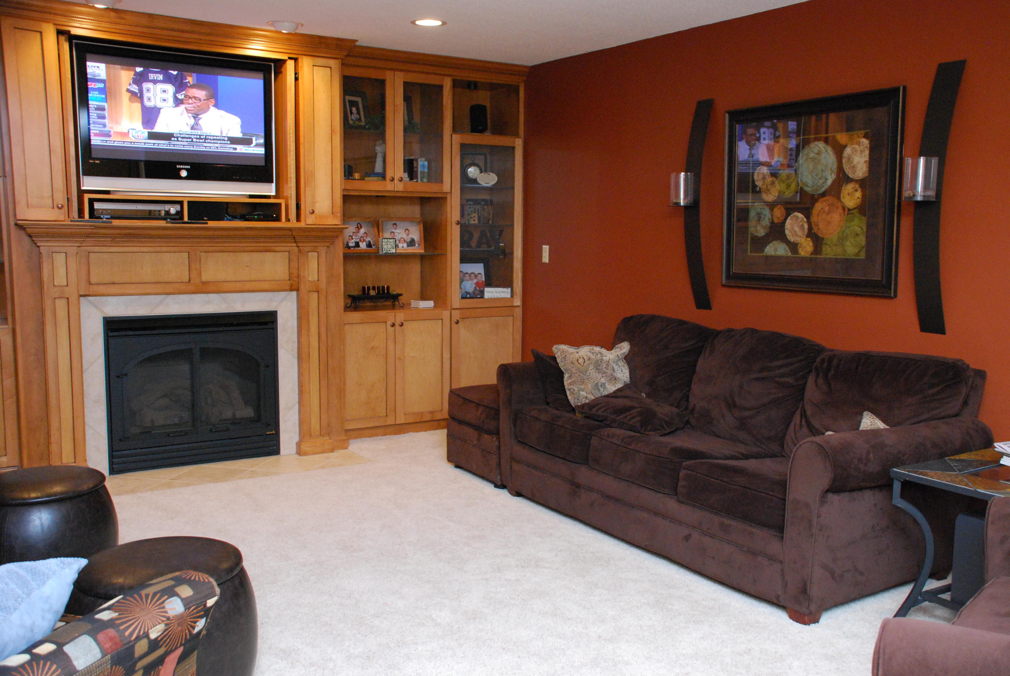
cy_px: 338
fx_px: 927
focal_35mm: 33
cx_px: 505
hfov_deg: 57.2
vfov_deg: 40.1
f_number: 4
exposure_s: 1/60
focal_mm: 22
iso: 1600
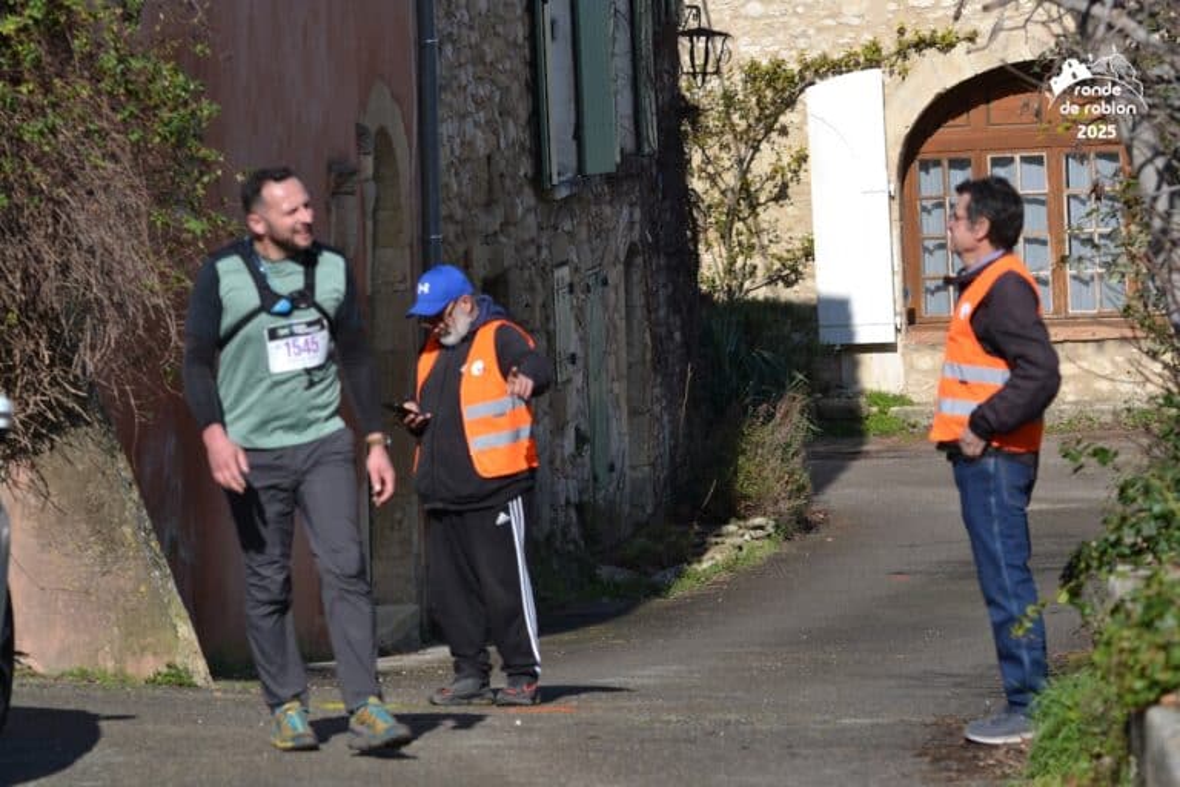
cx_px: 590
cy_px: 394
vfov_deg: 6.1
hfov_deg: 9.1
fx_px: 7374
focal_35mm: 225
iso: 400
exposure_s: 1/1600
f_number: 6.3
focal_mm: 150
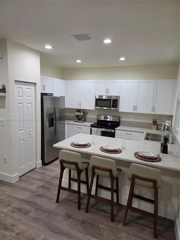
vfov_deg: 73.9
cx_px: 90
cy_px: 120
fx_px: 159
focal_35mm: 23
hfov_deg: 58.9
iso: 200
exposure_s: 1/120
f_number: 1.8
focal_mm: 5.4
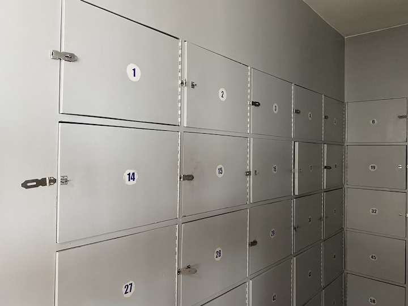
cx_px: 204
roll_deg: -0.8
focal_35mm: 26
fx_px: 306
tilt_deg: +0.7
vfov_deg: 53.1
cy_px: 153
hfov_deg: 67.3
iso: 250
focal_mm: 4.25
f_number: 1.8
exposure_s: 1/60
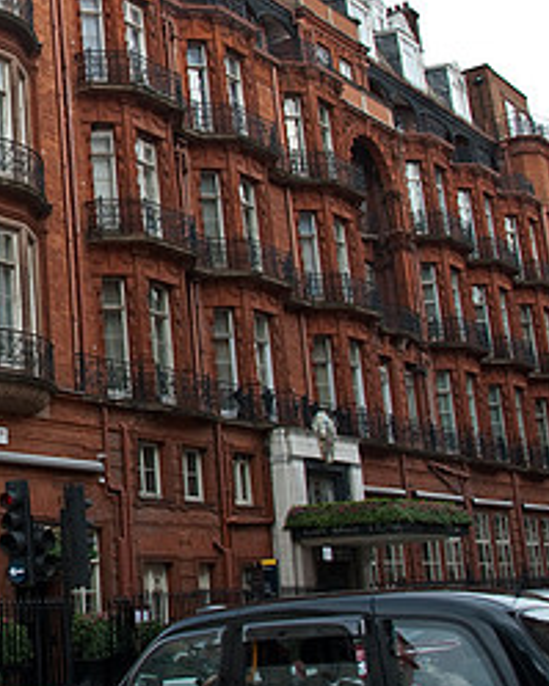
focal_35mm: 59
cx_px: -141
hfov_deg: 23.2
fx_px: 1199
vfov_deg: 31.6
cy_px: 201
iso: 200
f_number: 6.3
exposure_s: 1/160
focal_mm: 18
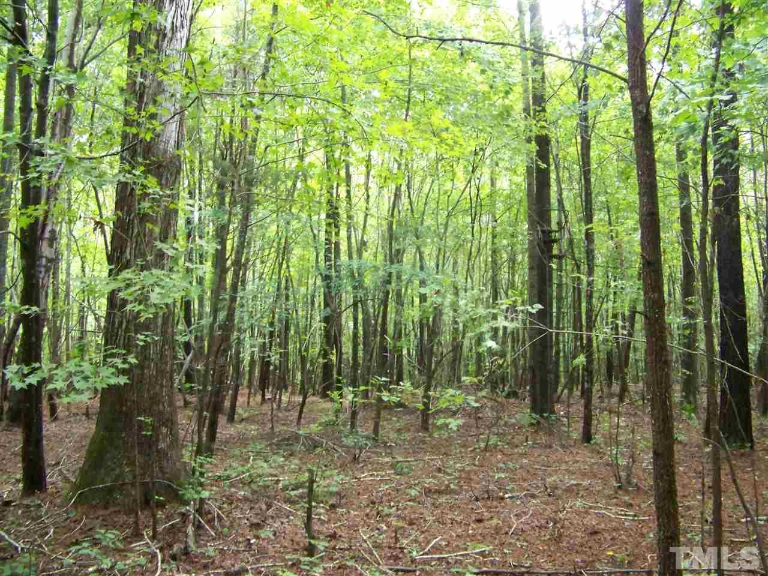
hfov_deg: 51.4
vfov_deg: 39.7
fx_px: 799
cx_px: 384
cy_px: 288
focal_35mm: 36
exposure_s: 1/30
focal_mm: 5.85
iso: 400
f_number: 2.8
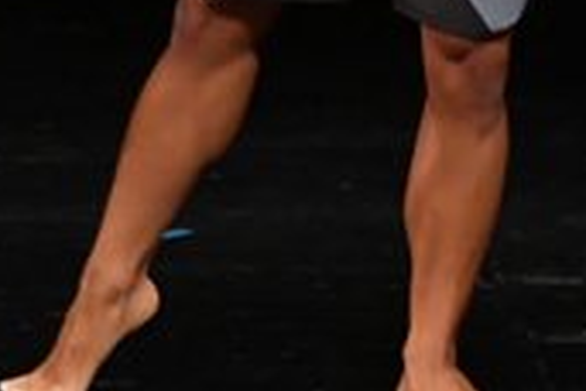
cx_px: 677
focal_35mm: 1153
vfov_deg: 1.2
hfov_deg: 1.8
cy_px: -257
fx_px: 18767
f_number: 5.6
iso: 3200
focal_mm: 170
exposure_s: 1/400
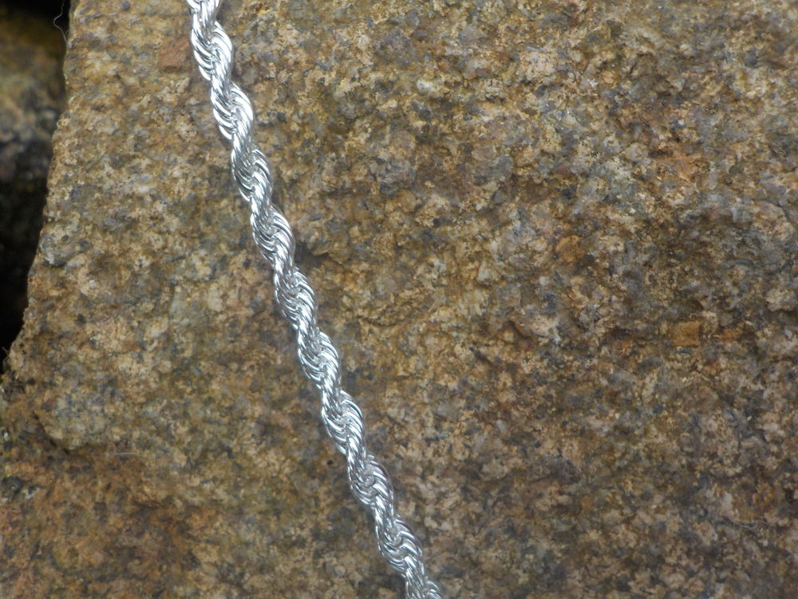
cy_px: 300
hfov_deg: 60.0
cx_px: 399
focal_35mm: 30
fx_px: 692
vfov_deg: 46.8
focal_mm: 4.1
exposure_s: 1/640
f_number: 3.3
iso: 125
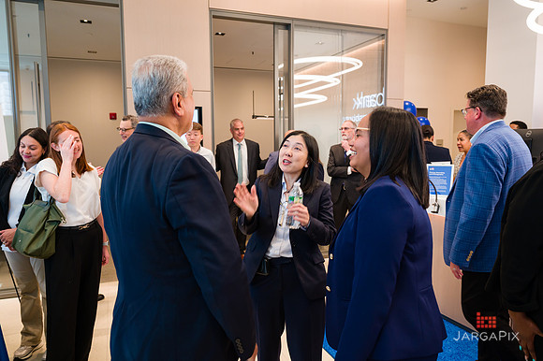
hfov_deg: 67.3
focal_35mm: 27
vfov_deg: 47.8
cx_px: 272
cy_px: 180
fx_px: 408
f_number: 4
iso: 1000
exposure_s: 1/200
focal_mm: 27
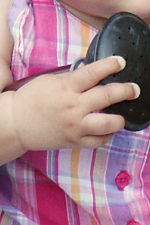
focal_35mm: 320
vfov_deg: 6.4
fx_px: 2002
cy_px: 194
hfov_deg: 4.3
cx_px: 87
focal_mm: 10.67
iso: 64
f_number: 3.6
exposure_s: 1/60
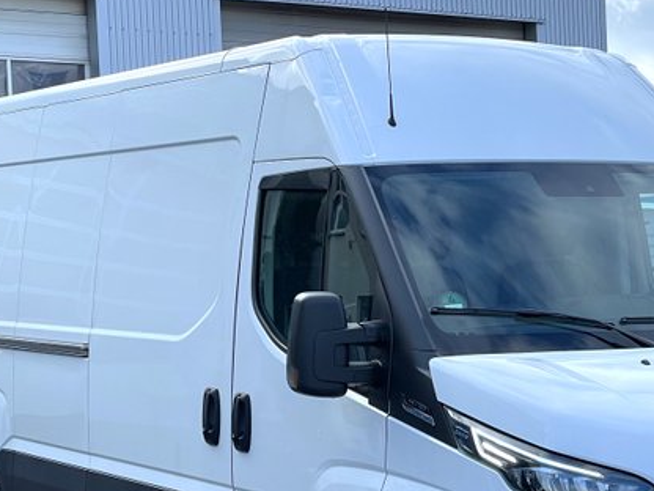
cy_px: 335
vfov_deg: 14.8
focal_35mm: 100
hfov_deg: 19.6
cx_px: 456
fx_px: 1889
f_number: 2
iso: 25
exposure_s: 1/592
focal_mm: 6
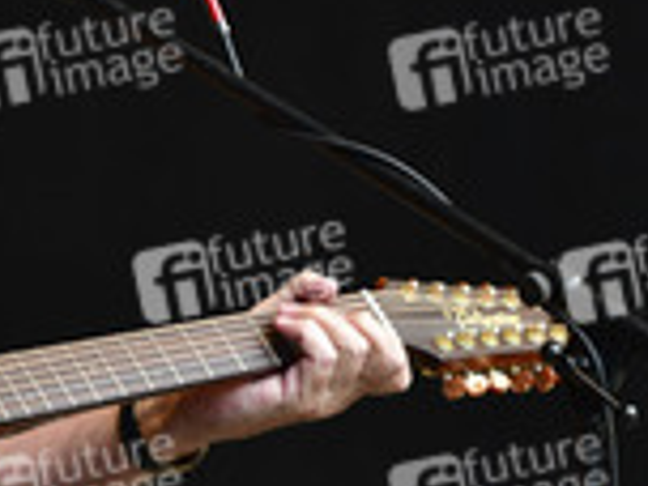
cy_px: 166
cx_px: -296
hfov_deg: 3.3
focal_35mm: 600
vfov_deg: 2.5
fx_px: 11232
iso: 320
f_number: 2.8
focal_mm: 140
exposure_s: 1/400
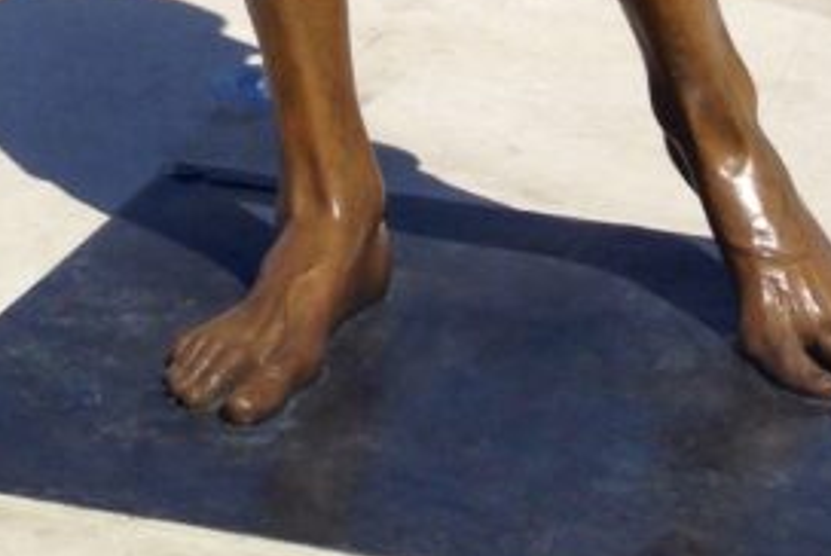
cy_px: -877
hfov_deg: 15.9
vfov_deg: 9.3
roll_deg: -1.9
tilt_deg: +4.5
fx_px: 2981
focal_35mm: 129
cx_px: 382
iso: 50
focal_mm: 4.12
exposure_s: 1/3195
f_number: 2.4
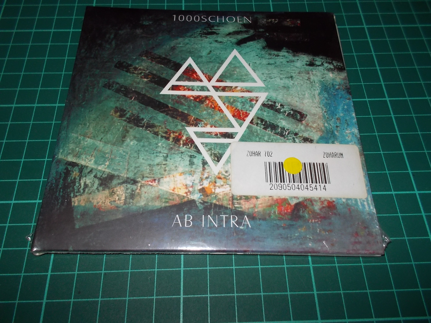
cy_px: 162
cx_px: 216
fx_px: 361
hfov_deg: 61.7
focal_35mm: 29
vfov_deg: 48.2
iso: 200
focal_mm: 4.1
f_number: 3.3
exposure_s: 1/30
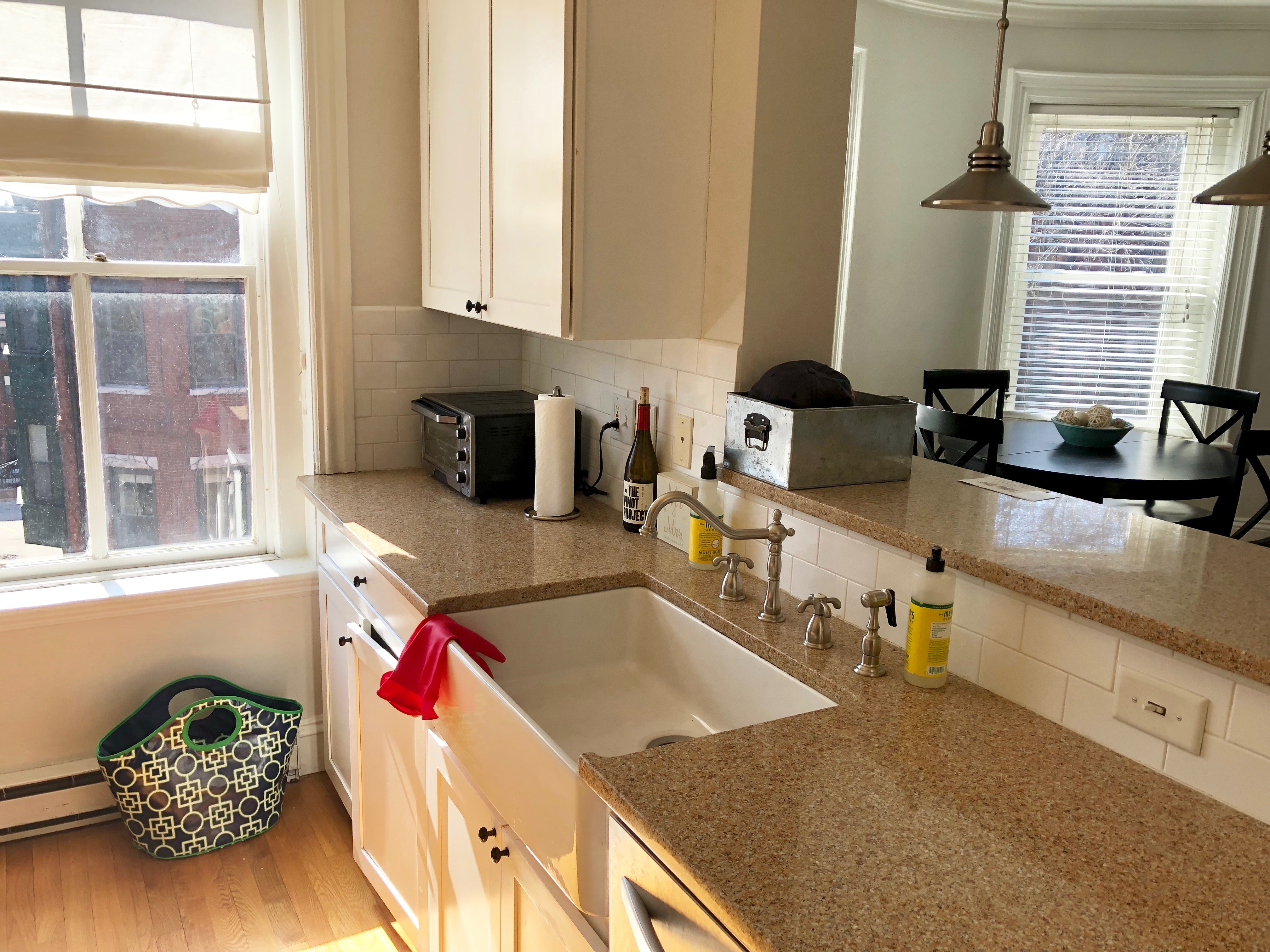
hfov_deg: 63.4
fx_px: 1027
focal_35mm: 28
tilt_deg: -12.1
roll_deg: -2.0
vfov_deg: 49.7
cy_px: 476
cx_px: 635
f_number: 1.8
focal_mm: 3.99
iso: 20
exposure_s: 1/178
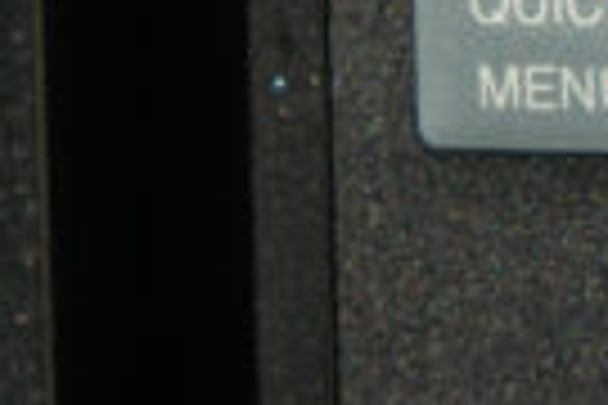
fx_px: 8596
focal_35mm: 509
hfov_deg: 4.0
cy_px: -106
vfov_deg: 2.7
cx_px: 603
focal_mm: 67
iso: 250
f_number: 11
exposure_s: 1/320
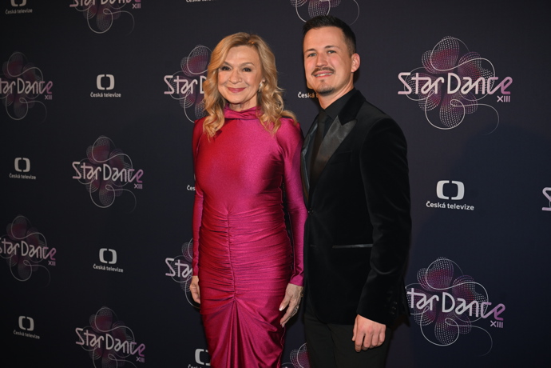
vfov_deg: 26.0
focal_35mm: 52
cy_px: 184
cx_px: 276
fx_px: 796
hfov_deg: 38.2
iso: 1000
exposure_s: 1/125
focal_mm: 52
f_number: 5
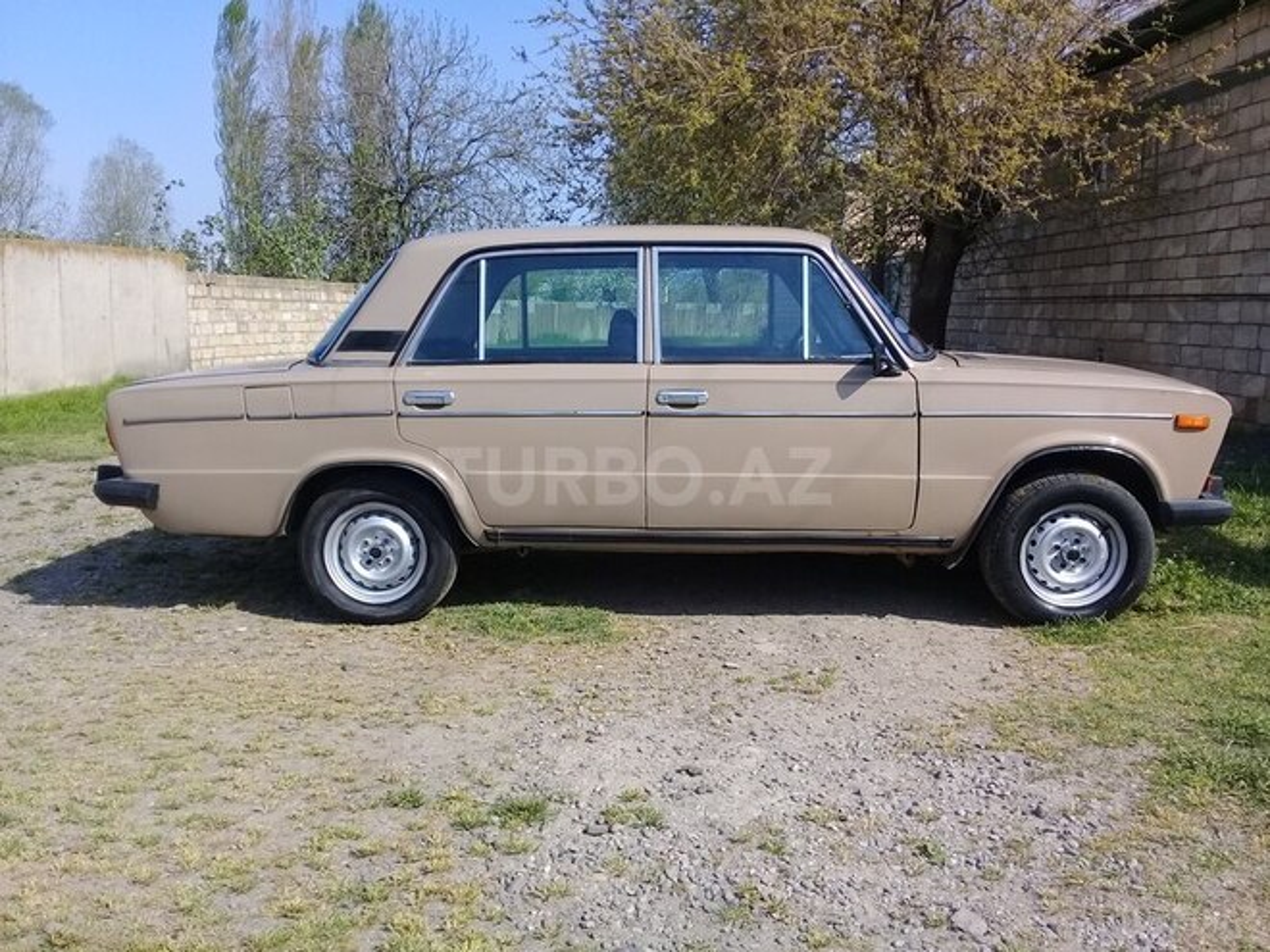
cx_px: 635
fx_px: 1137
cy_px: 476
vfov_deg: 45.4
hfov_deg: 58.4
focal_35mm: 31
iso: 50
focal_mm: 3.3
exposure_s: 1/1205
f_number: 2.2
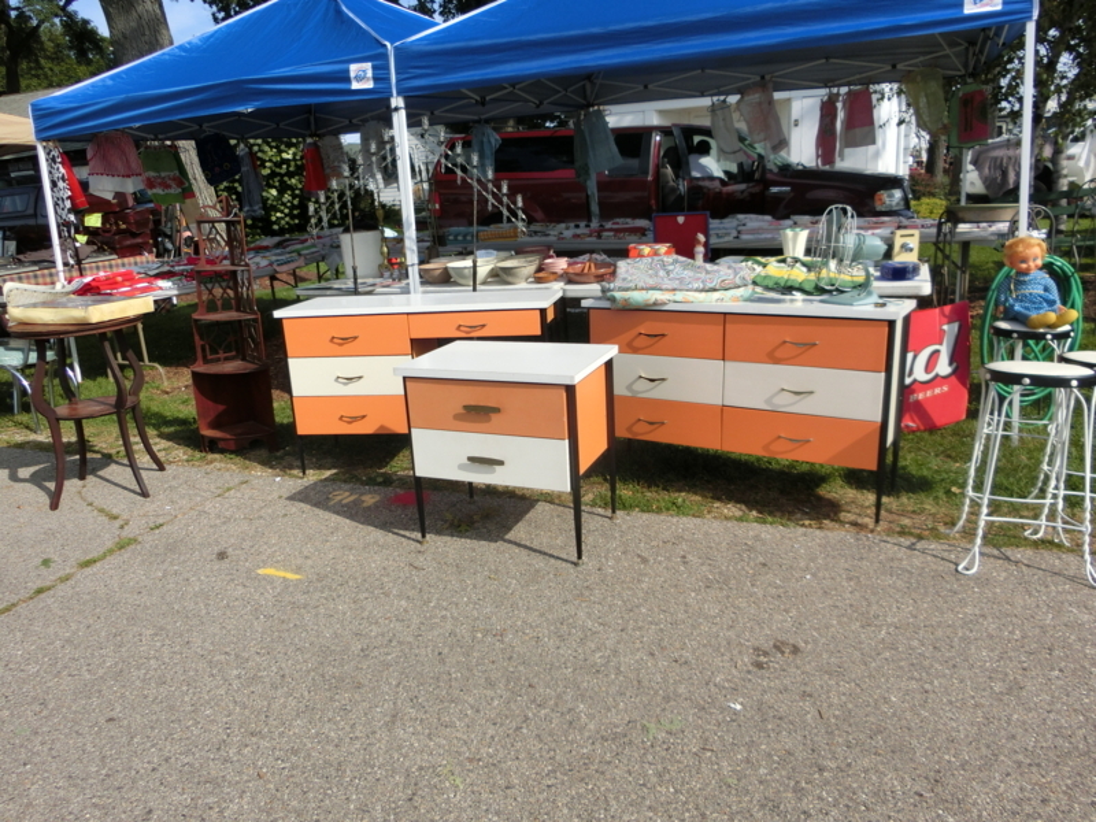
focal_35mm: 25
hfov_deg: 69.4
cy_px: 411
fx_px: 792
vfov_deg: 54.9
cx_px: 548
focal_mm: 4.5
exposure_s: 1/1000
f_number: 3.5
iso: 80
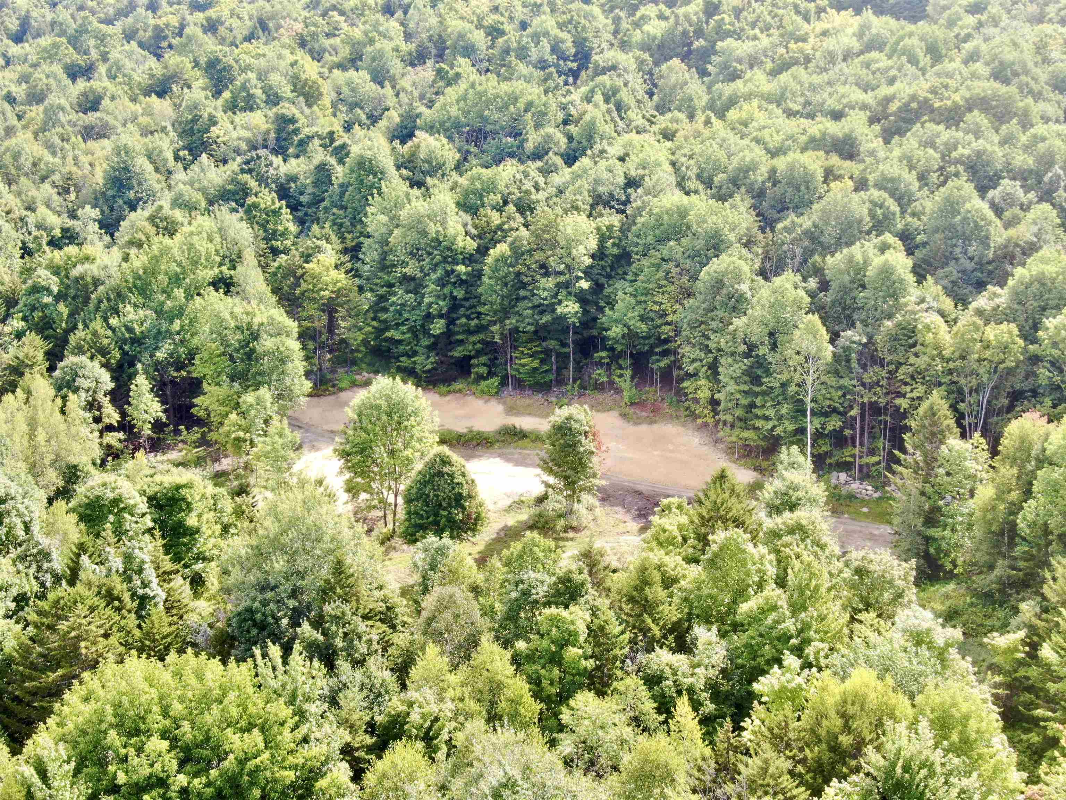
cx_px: 533
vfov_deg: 30.3
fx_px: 1478
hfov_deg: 39.7
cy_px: 400
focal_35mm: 48
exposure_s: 1/120
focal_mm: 8.6
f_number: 3.8
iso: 100
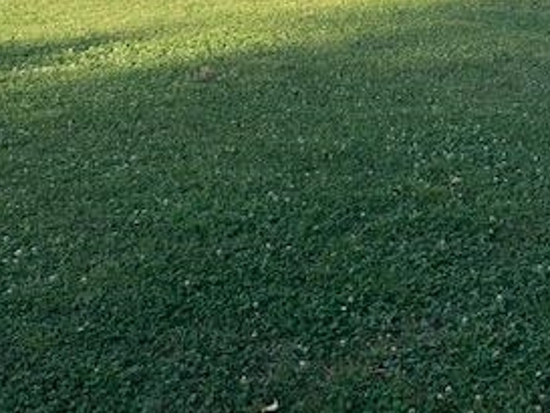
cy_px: -6
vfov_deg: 23.0
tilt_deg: -7.7
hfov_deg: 31.0
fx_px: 970
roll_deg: -1.6
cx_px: 429
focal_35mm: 61
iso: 25
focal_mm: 4.25
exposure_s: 1/664
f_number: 1.8
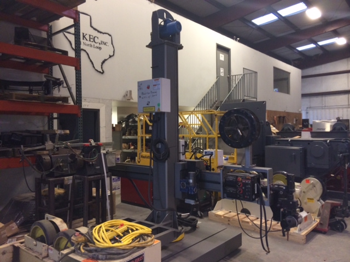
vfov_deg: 46.8
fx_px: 303
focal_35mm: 30
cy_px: 131
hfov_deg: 60.0
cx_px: 175
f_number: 2.2
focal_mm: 4.12
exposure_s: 1/30
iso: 160
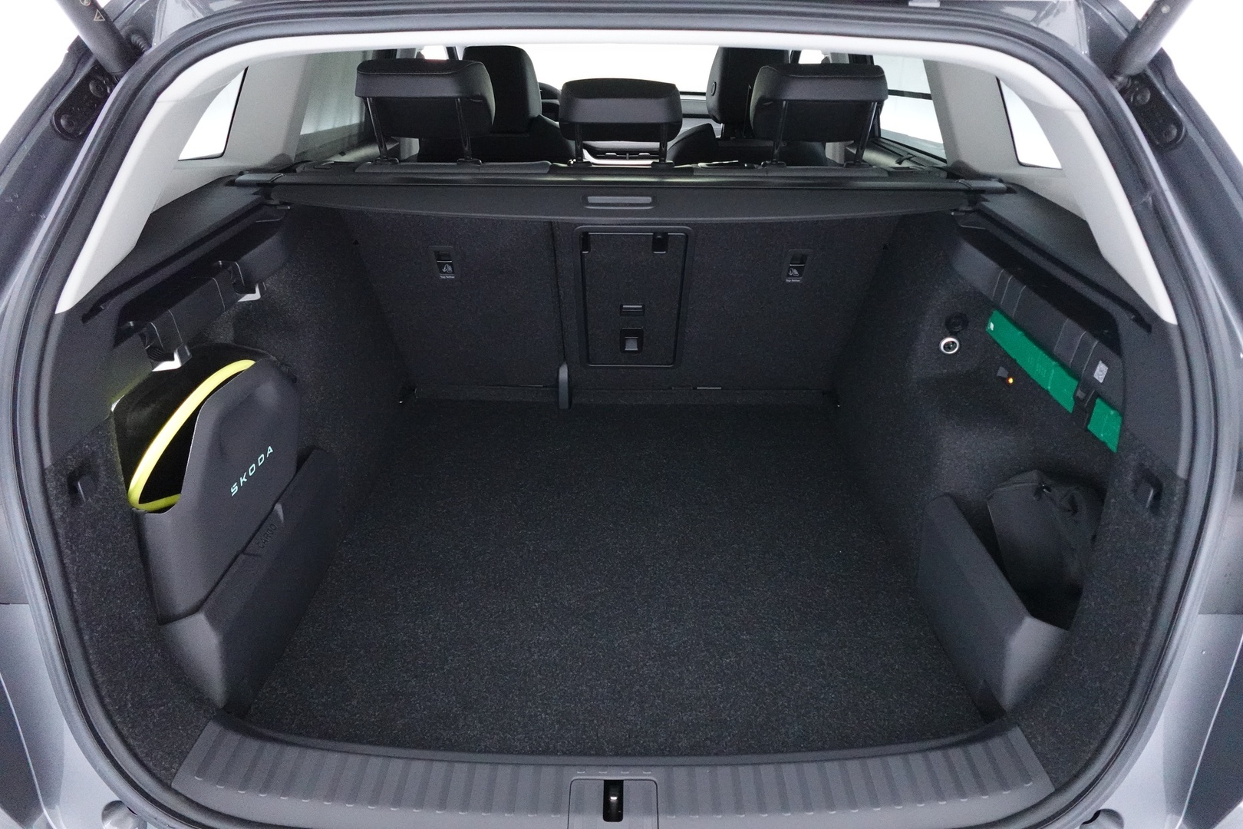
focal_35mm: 20
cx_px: 622
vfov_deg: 61.9
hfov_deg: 84.0
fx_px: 691
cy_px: 414
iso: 4000
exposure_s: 1/80
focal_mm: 7.6
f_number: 2
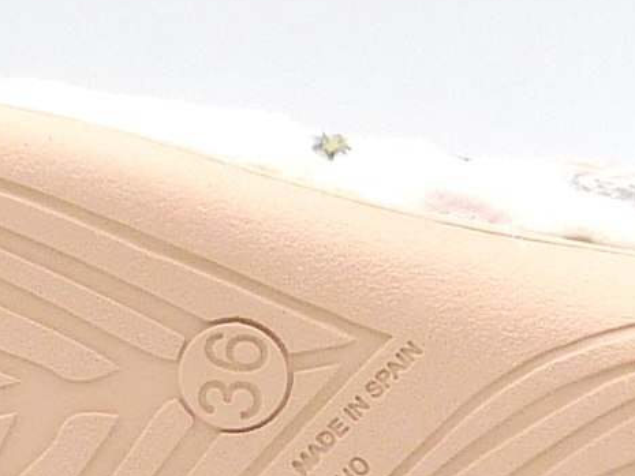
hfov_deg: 12.0
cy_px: 383
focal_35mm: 165
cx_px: 294
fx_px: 3028
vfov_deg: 9.0
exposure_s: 1/200
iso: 100
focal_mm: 4.8
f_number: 4
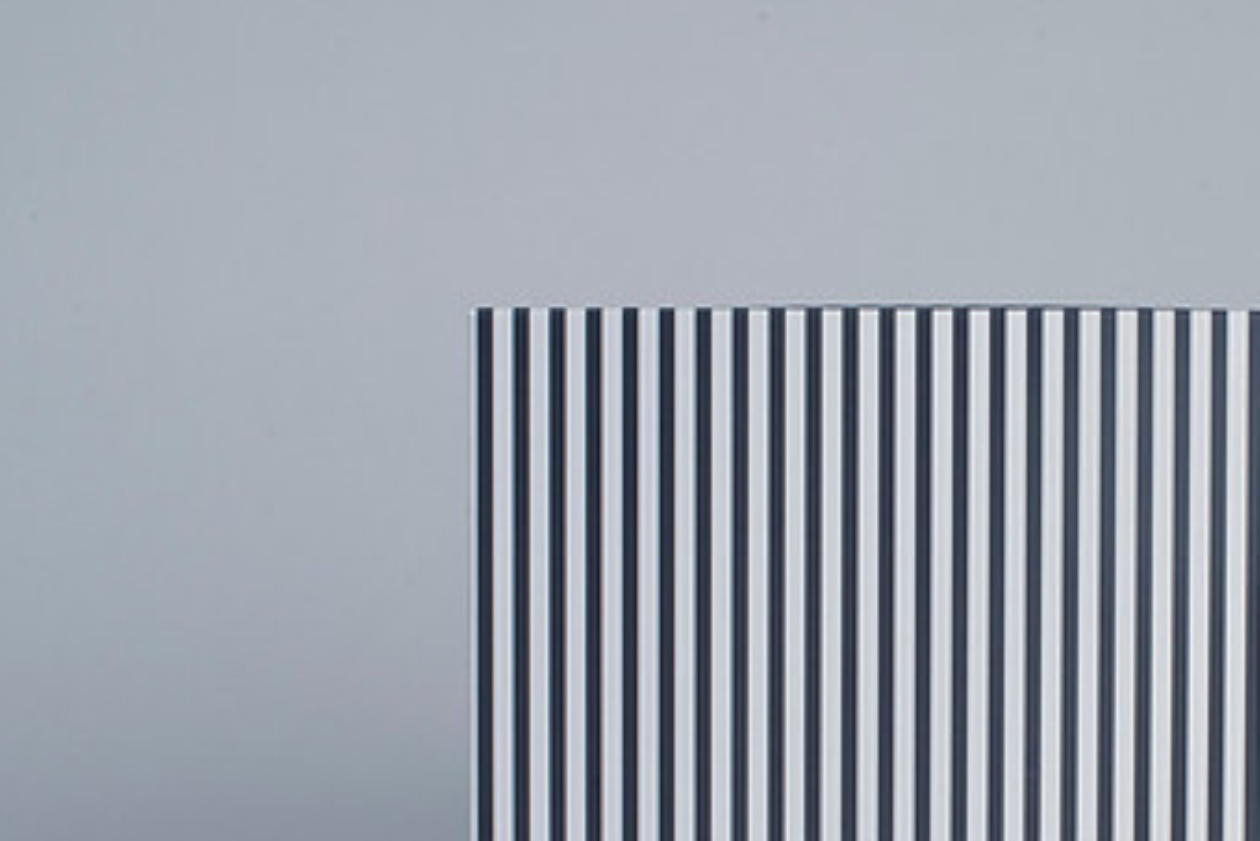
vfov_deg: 13.0
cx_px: 960
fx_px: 3676
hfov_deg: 19.3
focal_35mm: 105
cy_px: 680
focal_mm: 50
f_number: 16
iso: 200
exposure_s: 1/250
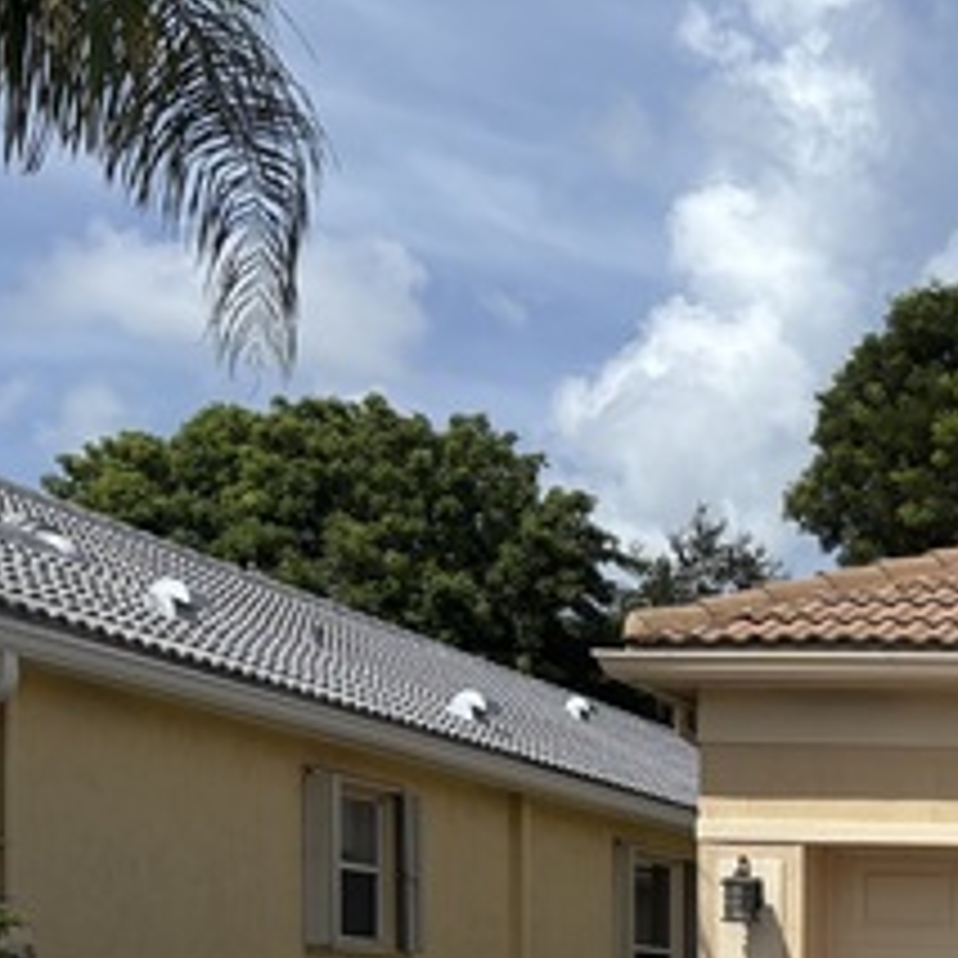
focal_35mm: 72
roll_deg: -1.1
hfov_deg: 20.3
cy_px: 1120
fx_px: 2254
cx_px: 1468
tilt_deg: -1.3
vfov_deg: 22.3
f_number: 1.6
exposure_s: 1/6993
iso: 50
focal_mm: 5.96
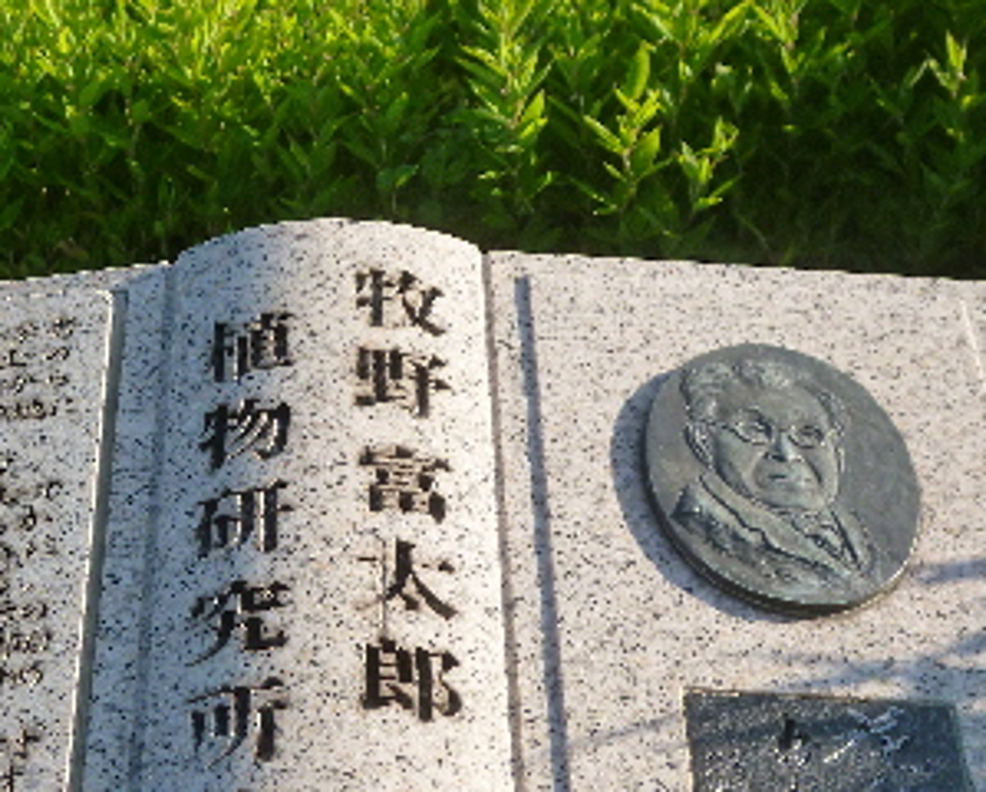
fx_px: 2571
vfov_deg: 17.4
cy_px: 576
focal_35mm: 88
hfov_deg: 21.5
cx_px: 224
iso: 160
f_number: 3.6
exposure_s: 1/500
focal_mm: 9.6
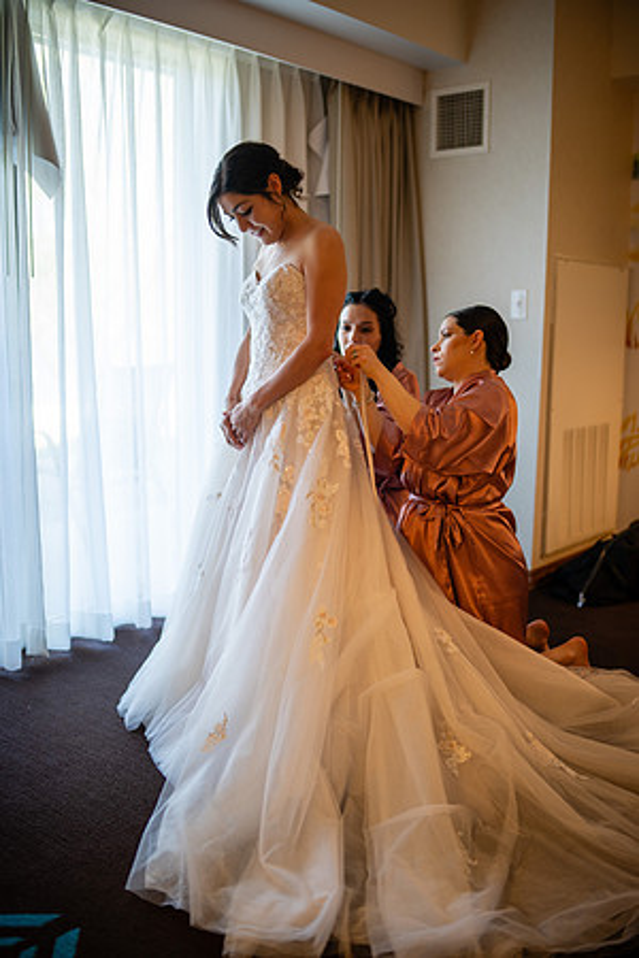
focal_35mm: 35
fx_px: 932
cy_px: 479
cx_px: 320
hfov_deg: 37.9
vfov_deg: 54.4
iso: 160
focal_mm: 35
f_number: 1.2
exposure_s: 1/125
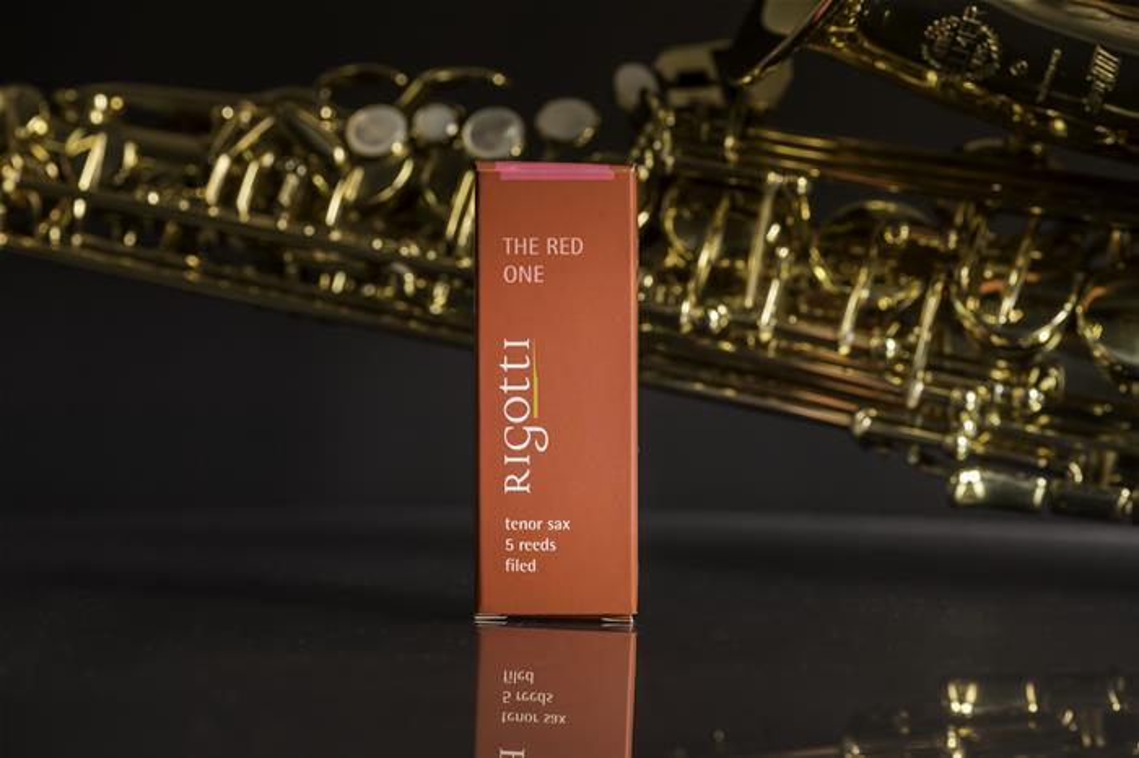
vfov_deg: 13.0
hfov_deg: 19.5
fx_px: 3320
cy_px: 379
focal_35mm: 105
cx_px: 570
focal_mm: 105
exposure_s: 1/160
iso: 200
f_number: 9
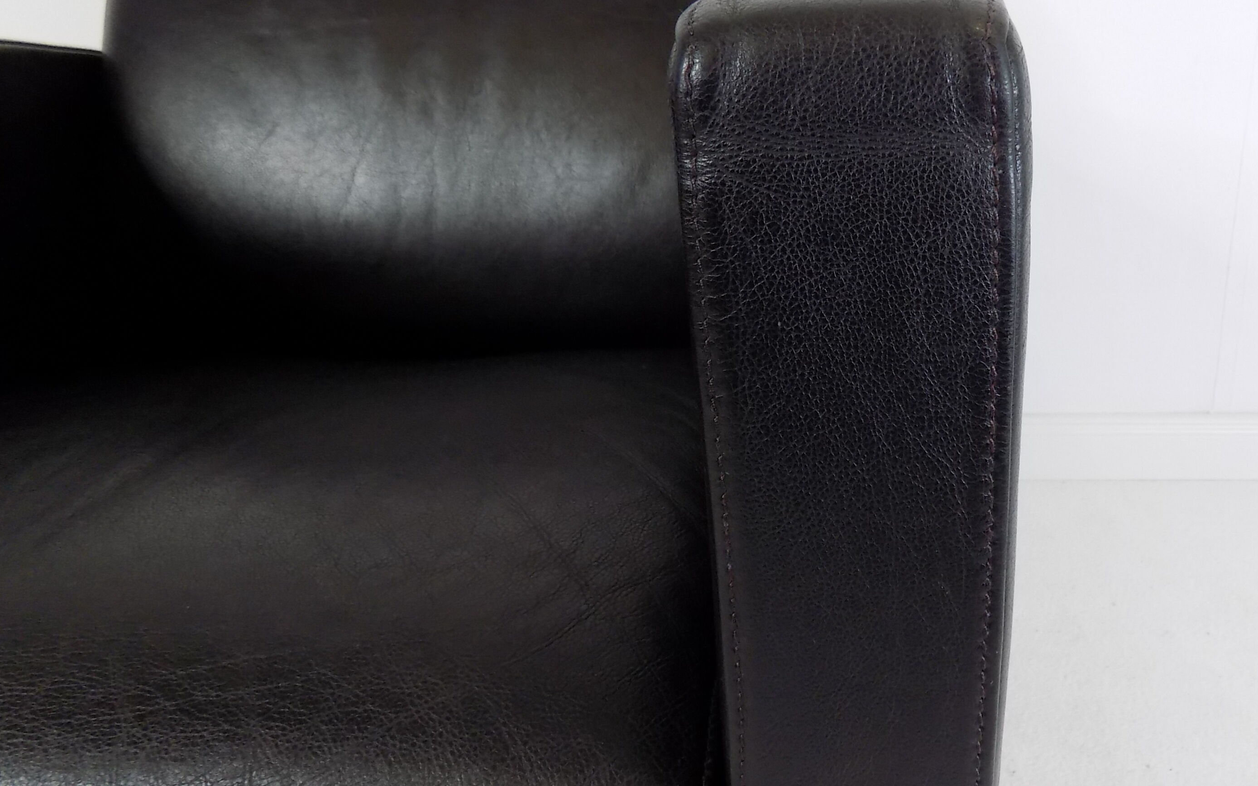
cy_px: 405
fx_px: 1097
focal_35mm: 32
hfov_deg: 58.6
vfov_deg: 39.4
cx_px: 819
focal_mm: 4
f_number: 3.1
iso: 220
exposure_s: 1/30
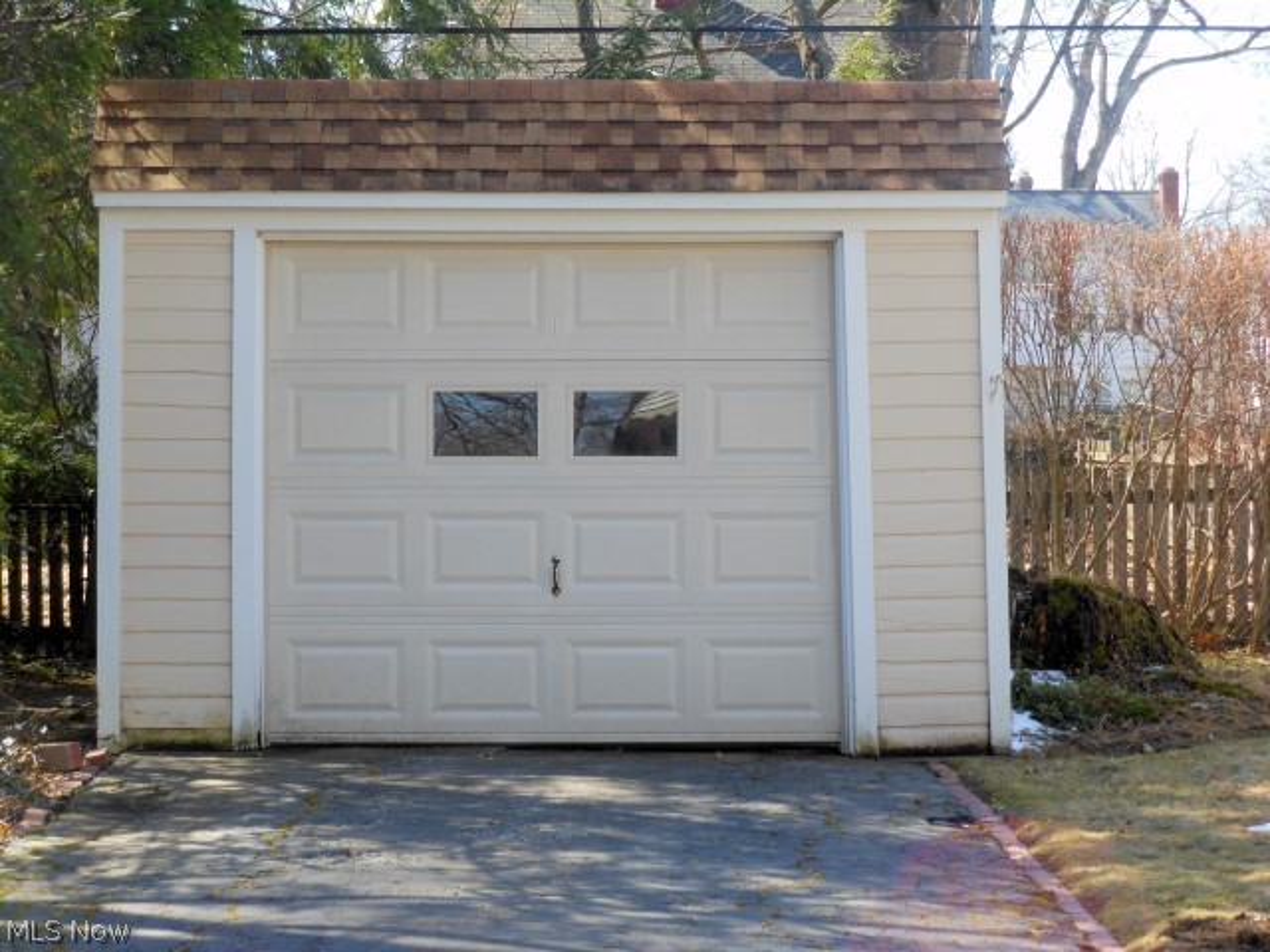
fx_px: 3742
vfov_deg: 14.5
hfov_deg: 19.3
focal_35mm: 102
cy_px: 476
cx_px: 635
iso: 80
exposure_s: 1/80
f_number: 5.4
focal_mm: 18.3
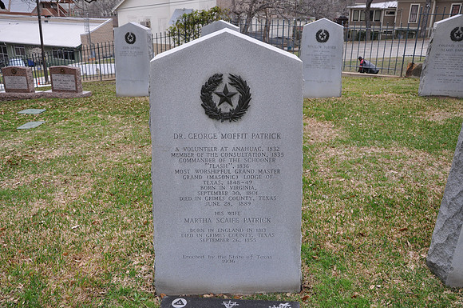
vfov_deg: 39.9
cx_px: 232
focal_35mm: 33
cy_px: 154
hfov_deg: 57.3
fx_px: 424
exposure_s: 1/125
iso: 250
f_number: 5.6
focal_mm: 22
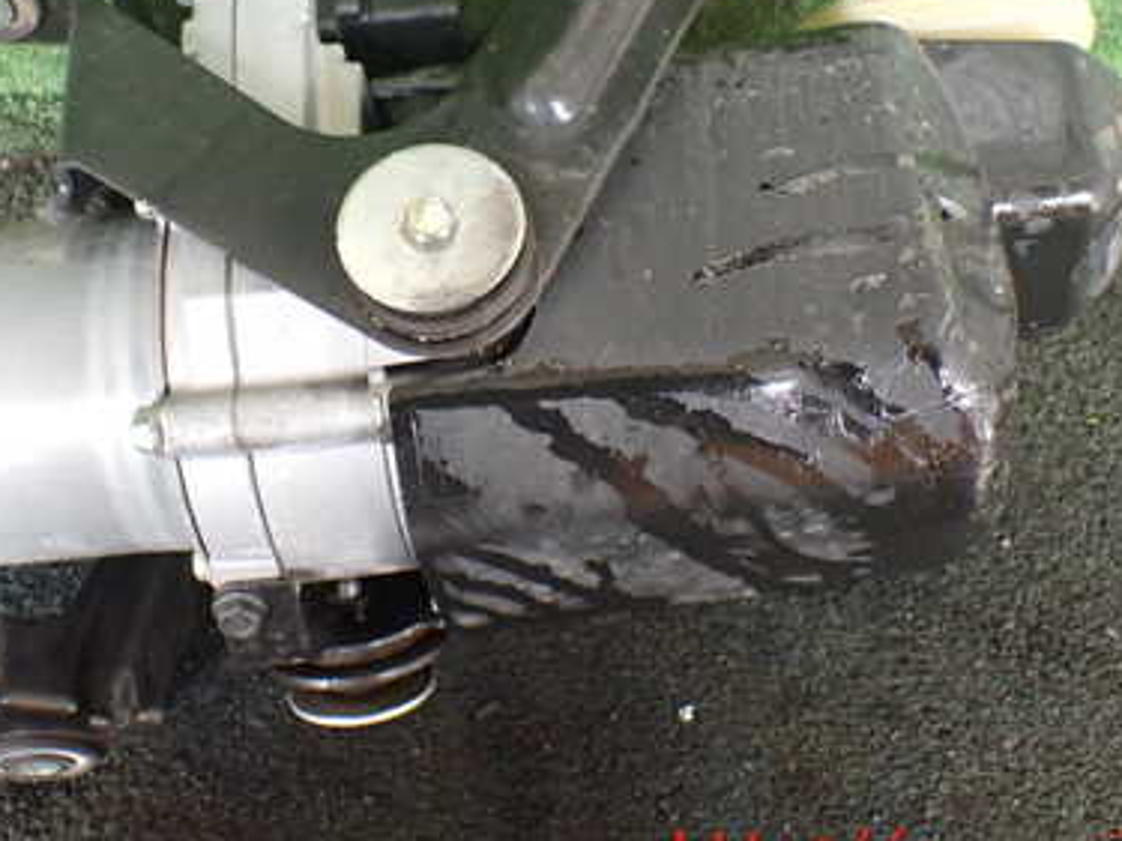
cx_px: 452
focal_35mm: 48
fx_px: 1555
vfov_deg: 29.8
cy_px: 224
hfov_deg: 39.5
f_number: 2.3
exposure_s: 1/80
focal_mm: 5.4
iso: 800
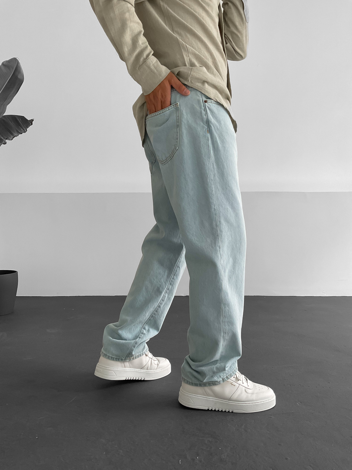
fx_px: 393
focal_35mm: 29
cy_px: 235
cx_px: 176
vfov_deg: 61.7
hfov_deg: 48.2
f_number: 1.8
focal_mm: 3
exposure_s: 1/120
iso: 64
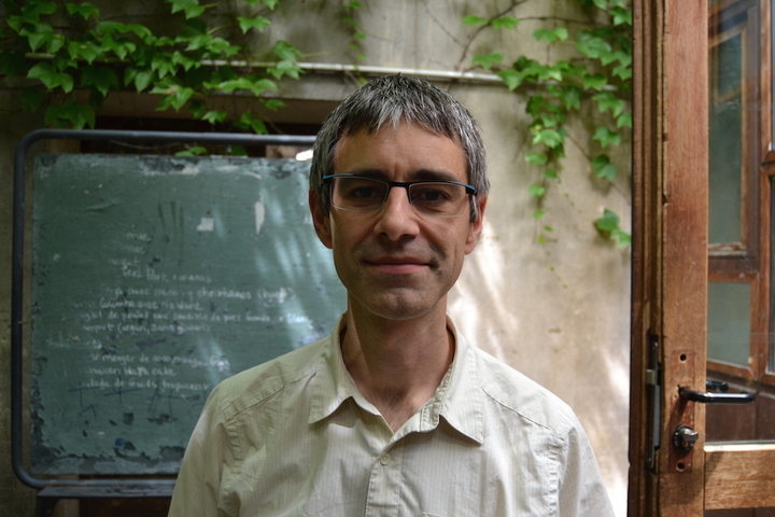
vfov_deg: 38.4
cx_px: 388
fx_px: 743
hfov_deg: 55.1
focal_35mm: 34
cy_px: 258
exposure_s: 1/80
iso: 400
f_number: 4.5
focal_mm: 23
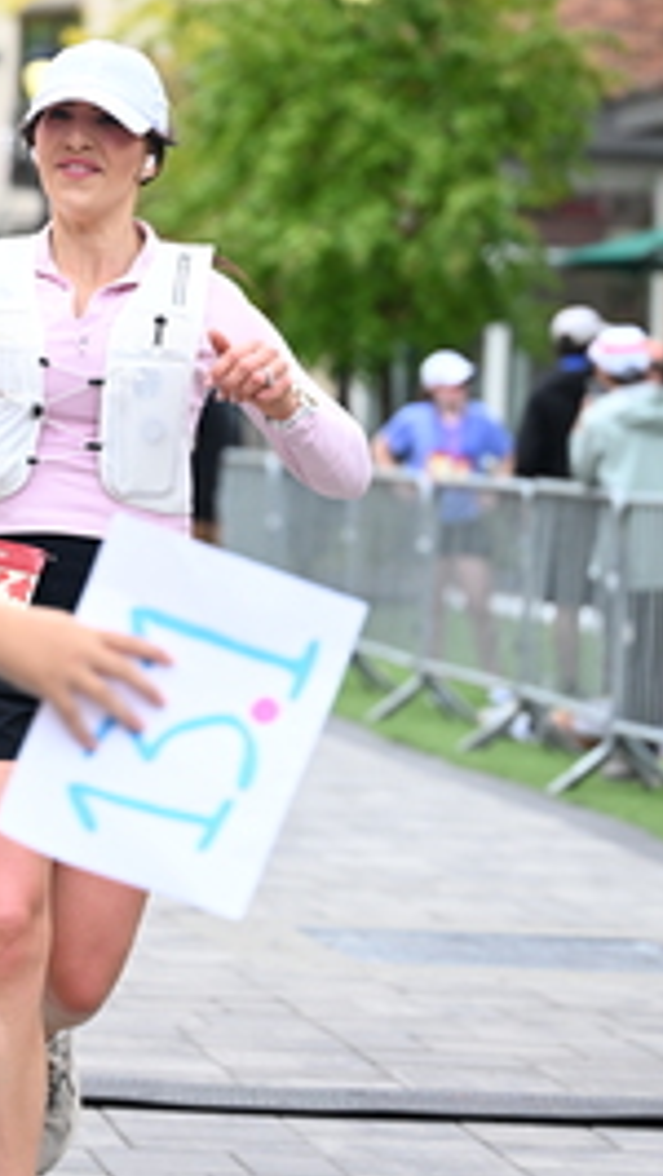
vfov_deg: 11.8
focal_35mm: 182
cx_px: 77
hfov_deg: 6.7
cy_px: 318
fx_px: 5677
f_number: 2.8
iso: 640
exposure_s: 1/2000
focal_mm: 84
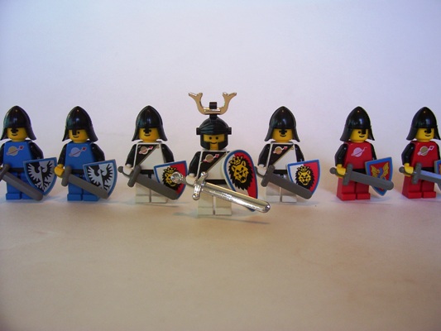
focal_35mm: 34
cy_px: 166
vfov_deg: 41.8
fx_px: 433
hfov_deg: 53.9
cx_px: 220
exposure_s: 1/30
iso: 100
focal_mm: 5.6
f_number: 2.7
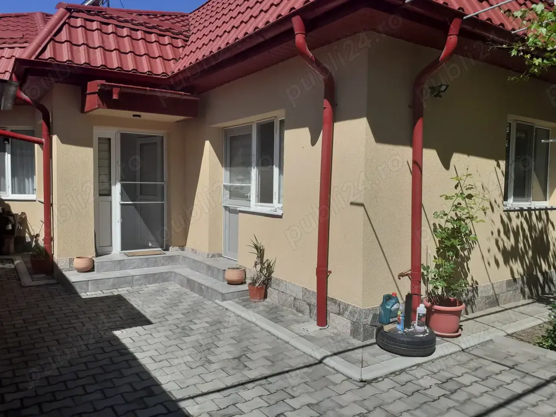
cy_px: 208
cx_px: 278
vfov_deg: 51.4
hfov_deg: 65.3
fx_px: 434
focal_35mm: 27
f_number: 1.9
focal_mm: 3.6
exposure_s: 1/2283
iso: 40
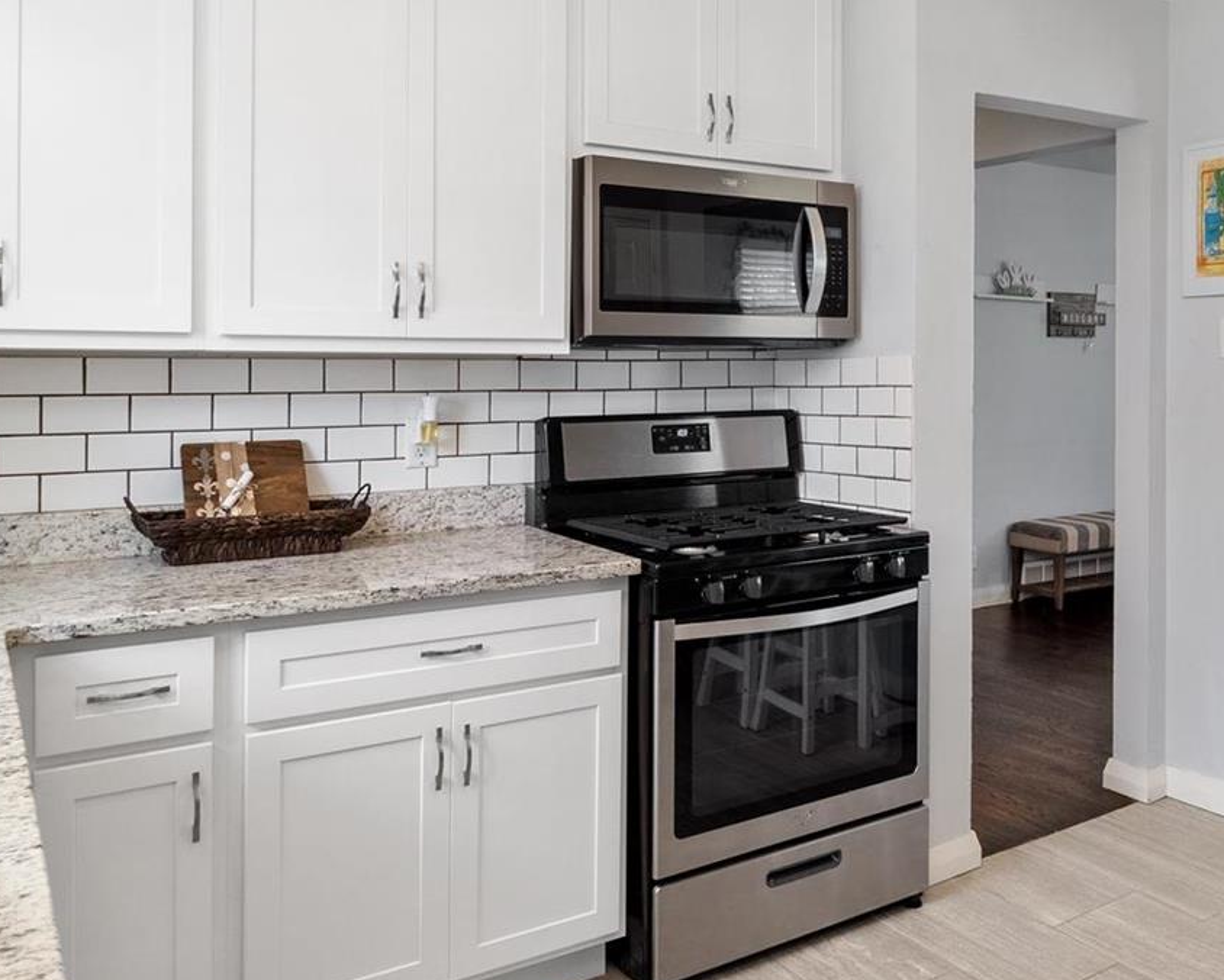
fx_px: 1160
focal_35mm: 32
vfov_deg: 45.5
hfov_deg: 54.5
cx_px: 818
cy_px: 377
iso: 400
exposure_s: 1/10
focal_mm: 9
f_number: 8
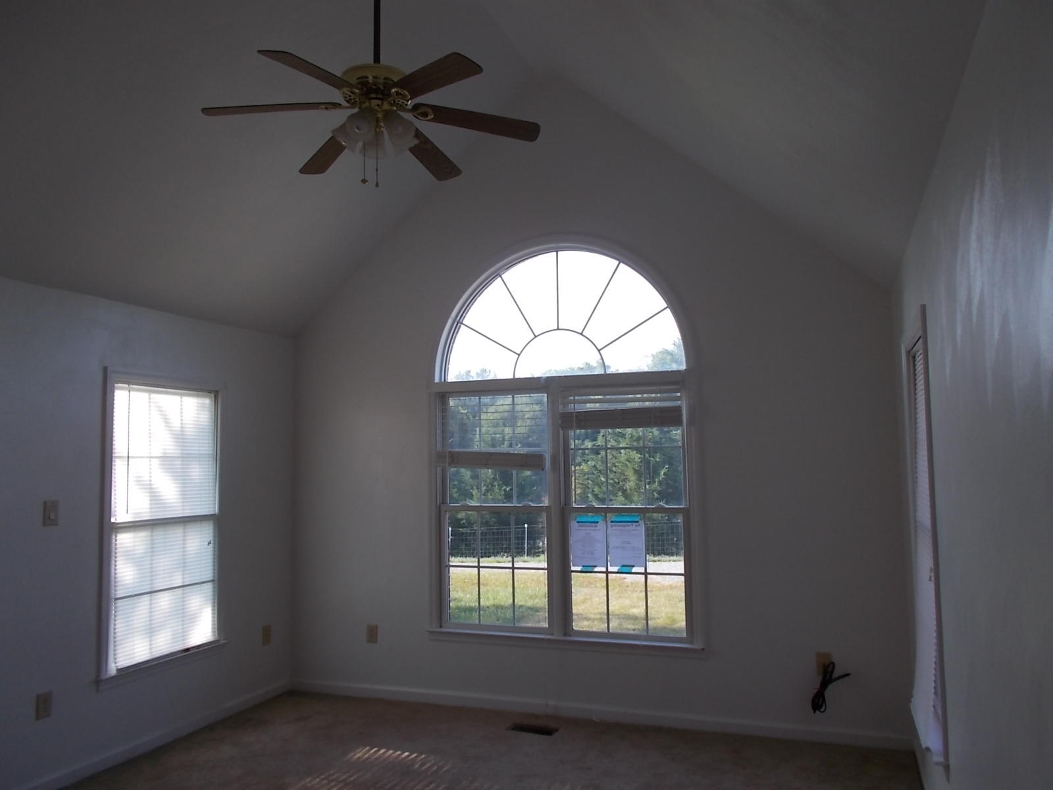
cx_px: 526
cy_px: 395
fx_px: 791
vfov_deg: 53.1
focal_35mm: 26
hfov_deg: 67.3
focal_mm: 4.6
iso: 80
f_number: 3.2
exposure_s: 1/125
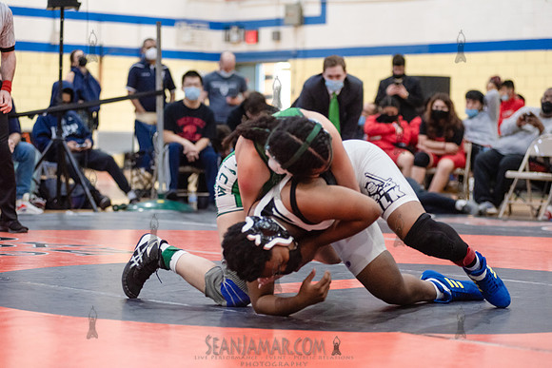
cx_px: 276
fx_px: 1534
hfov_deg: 20.4
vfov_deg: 13.7
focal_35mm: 100
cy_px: 184
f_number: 3.5
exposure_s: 1/400
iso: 4000
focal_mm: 100
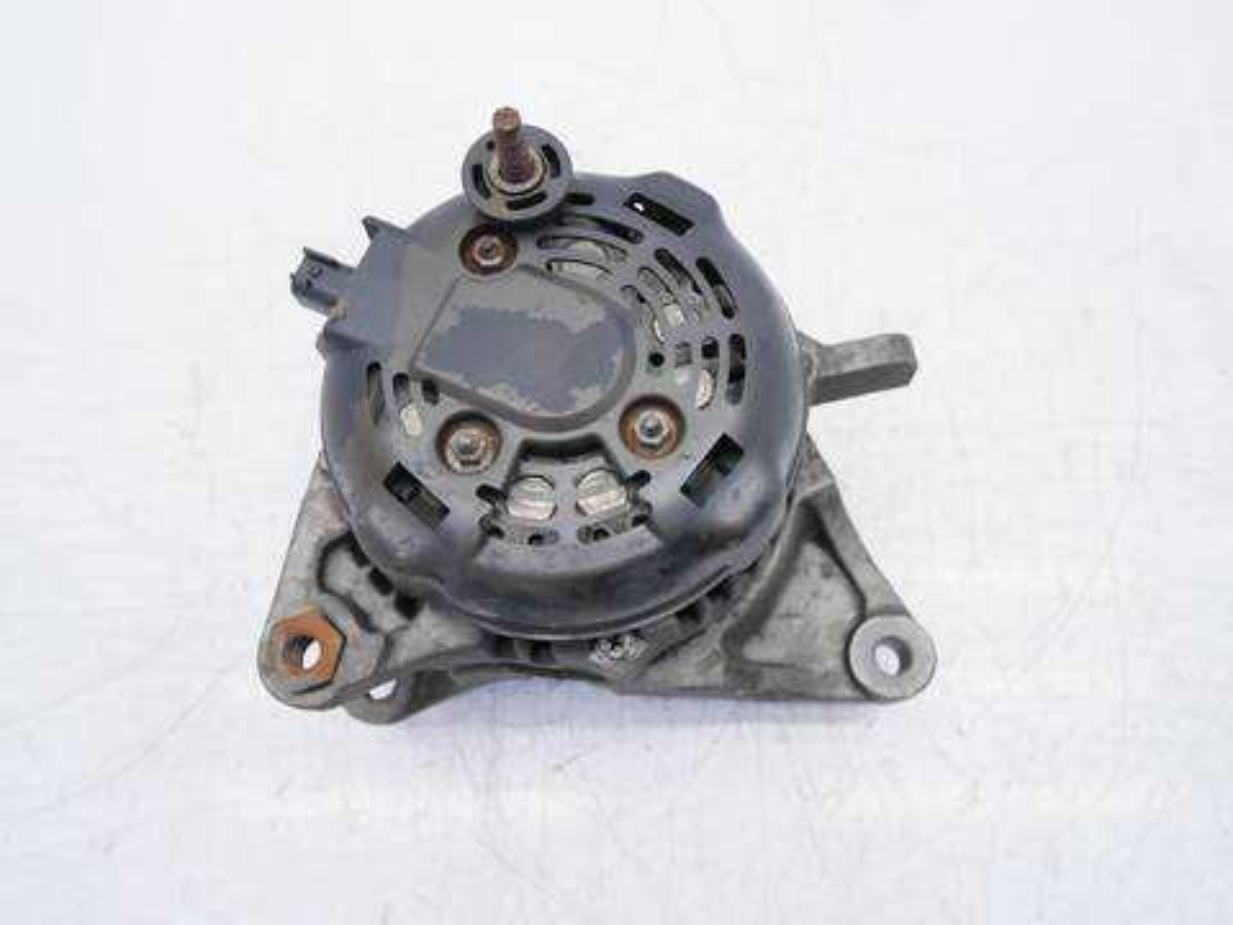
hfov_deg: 60.0
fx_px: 1069
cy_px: 462
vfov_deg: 46.8
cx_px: 616
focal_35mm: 30
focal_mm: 15
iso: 200
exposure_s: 1/80
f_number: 3.7
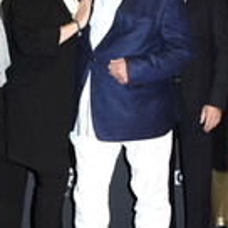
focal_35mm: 97
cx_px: 113
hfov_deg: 17.9
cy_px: 111
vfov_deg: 17.9
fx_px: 726
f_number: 6.3
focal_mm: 23
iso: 500
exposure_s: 1/160
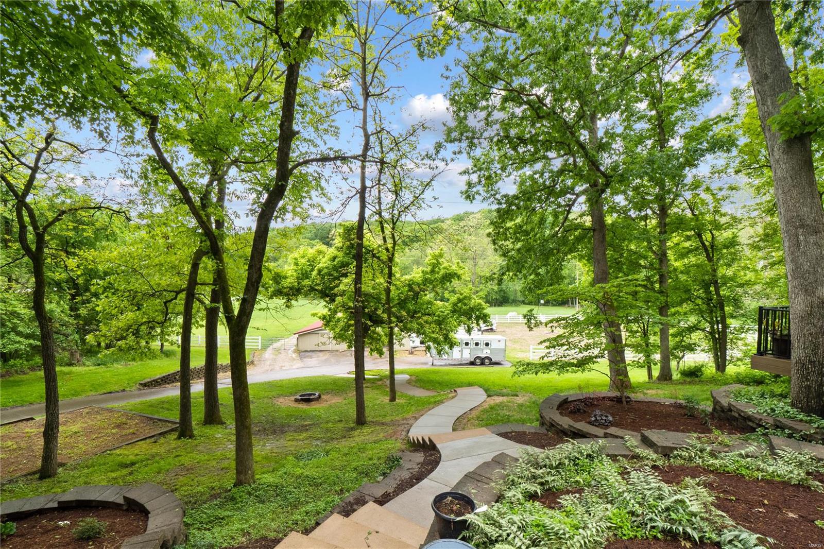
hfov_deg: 96.7
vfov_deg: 73.7
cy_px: 274
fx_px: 366
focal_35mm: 16
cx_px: 412
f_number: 10
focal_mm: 8
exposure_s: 1/50
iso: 400
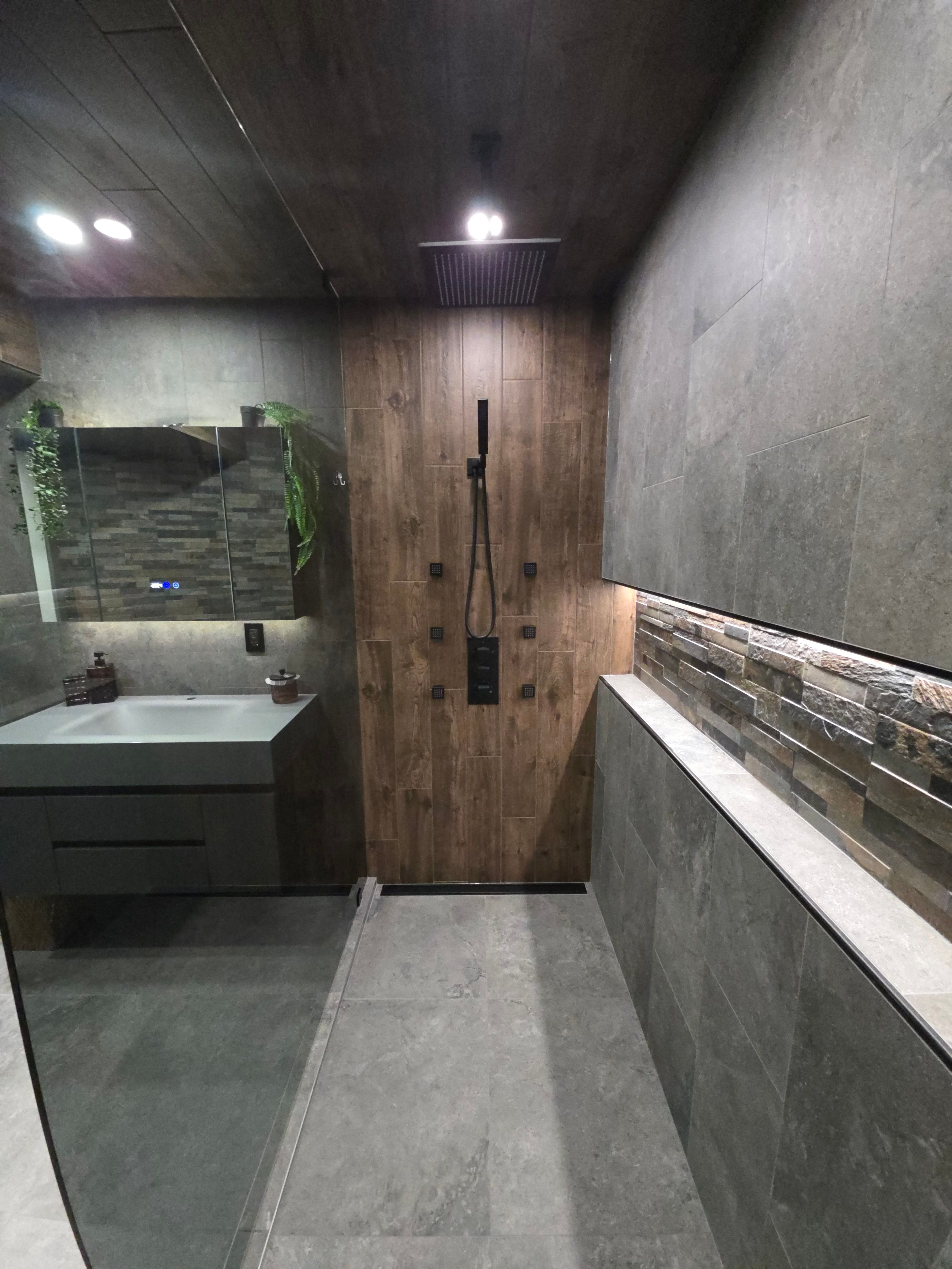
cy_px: 634
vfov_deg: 106.2
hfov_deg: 89.9
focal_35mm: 13
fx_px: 477
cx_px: 476
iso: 1000
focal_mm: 2.2
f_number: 1.9
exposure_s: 1/40.1
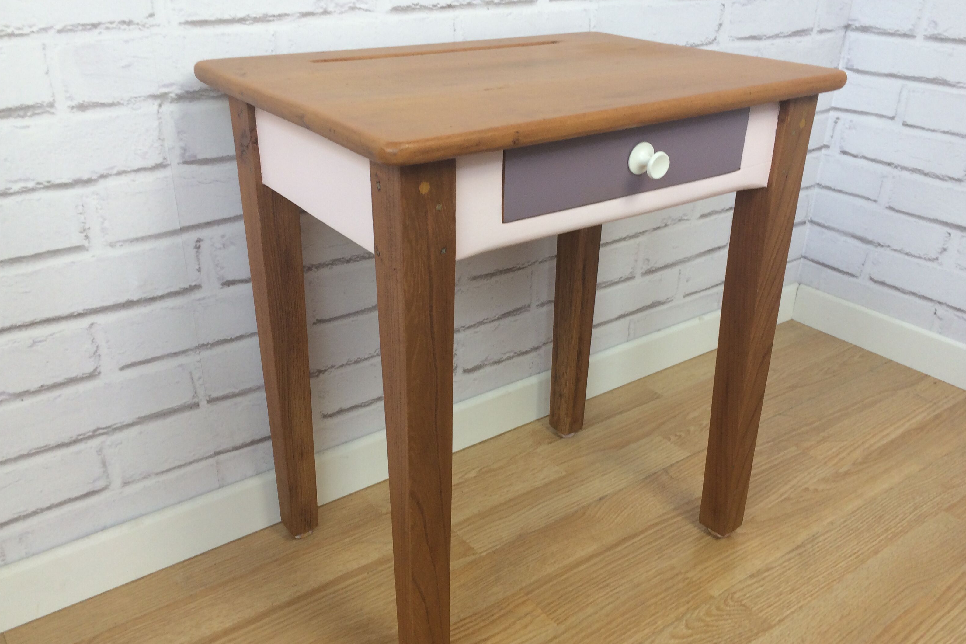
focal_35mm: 31
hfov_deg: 60.3
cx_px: 483
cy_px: 336
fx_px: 832
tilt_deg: -27.5
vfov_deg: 42.3
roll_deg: -1.0
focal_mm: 4.15
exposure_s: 1/33
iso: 50
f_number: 2.2
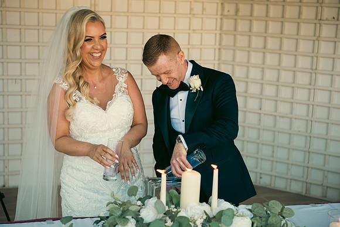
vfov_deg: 22.6
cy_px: 114
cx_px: 170
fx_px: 567
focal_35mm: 60
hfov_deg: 33.4
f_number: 3.5
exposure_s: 1/250
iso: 320
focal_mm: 60
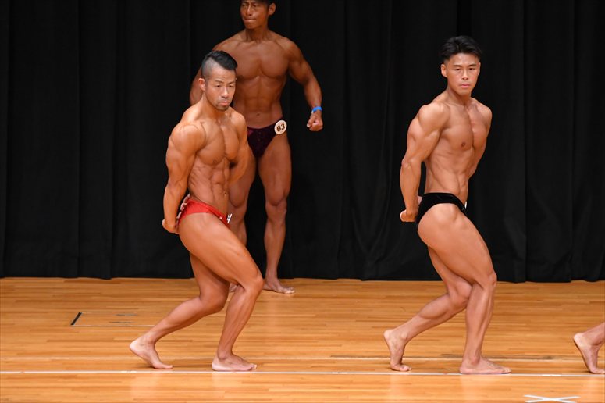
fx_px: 5039
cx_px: 302
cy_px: 202
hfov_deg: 6.9
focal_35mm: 300
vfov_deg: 4.6
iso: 4000
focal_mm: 200
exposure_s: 1/400
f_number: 5.6
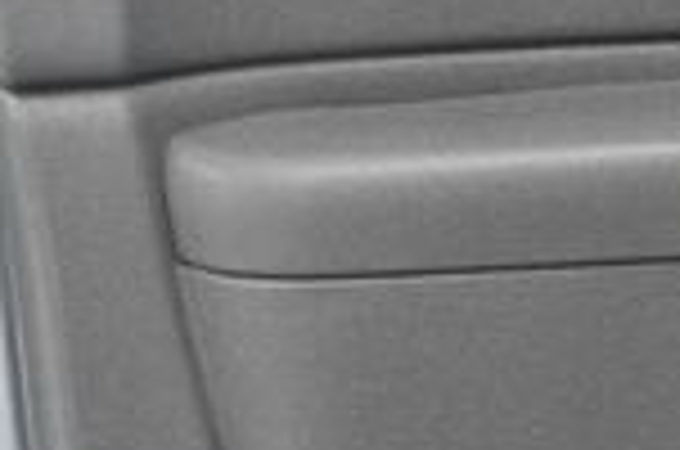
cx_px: 1036
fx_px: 2639
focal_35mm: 140
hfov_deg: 13.8
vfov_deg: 9.7
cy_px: 468
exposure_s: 1/125
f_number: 3.5
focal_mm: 22
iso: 2800
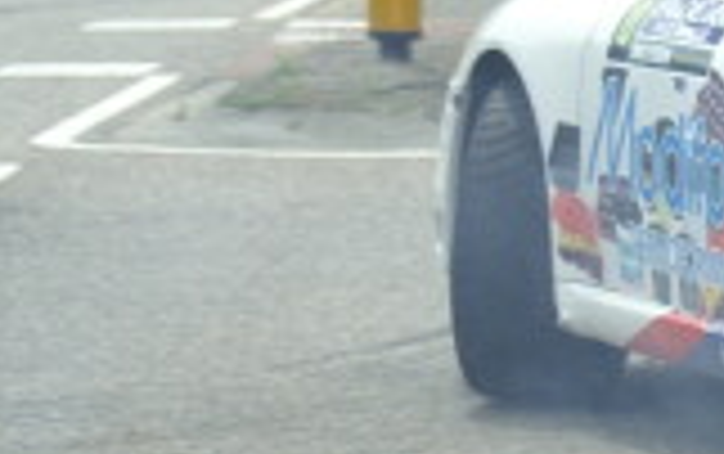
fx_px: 8432
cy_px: 124
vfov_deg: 3.1
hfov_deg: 4.9
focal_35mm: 427
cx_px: 1192
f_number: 6.3
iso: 100
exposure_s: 1/320
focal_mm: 75
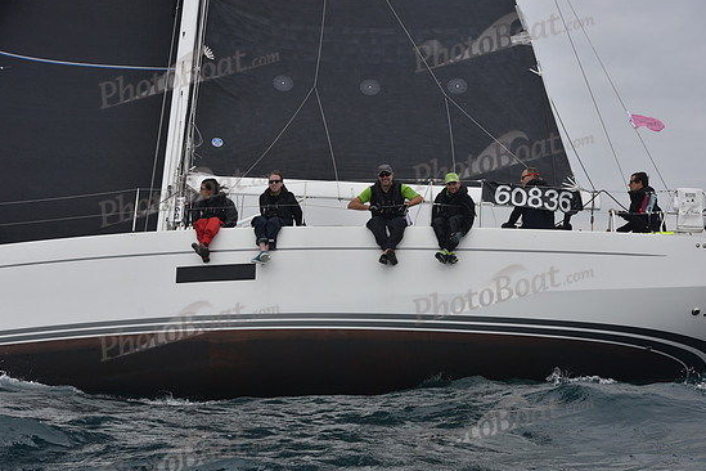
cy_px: 243
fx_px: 1451
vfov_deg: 18.4
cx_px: 347
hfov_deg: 27.3
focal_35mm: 74
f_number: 7.1
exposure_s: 1/800
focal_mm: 70
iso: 250
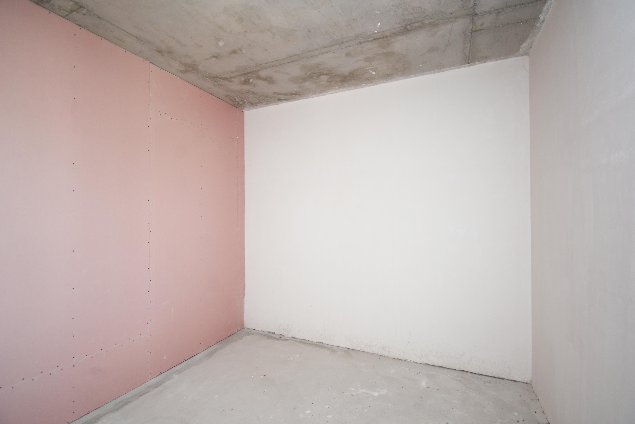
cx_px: 318
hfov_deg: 100.4
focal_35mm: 15
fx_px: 265
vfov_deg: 77.3
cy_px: 212
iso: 100
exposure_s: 1/13
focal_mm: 10
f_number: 4.5
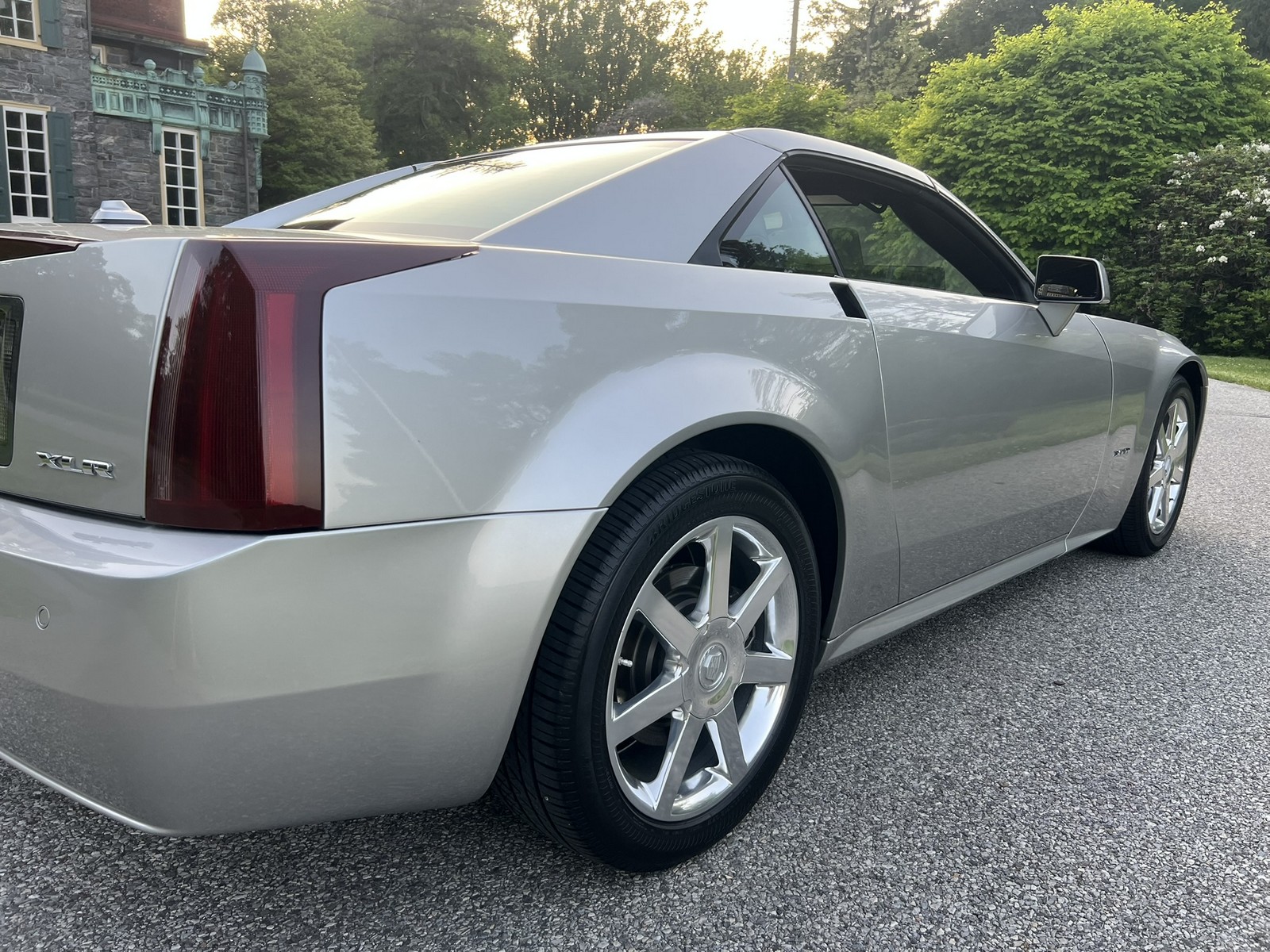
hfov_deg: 67.3
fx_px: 954
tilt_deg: -13.7
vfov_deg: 53.1
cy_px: 476
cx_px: 635
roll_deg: -1.5
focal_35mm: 26
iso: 40
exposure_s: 1/121
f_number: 1.5
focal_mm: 5.7
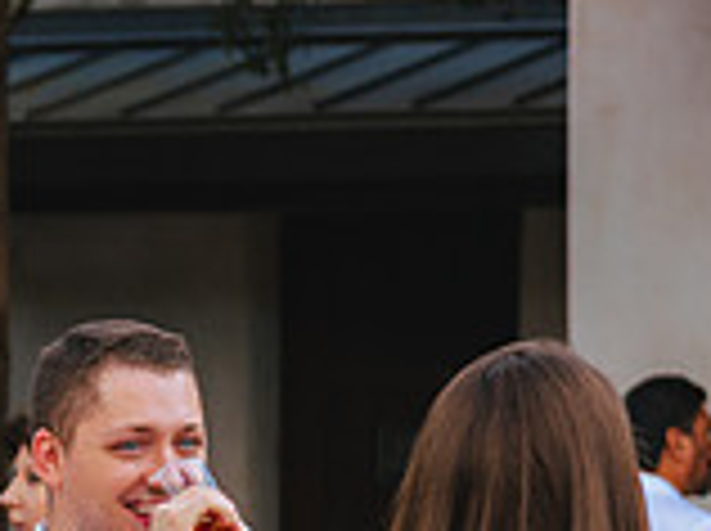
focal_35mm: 297
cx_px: 662
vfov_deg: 5.0
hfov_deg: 6.7
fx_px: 6091
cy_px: 794
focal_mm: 56
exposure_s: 1/400
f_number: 2.8
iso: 200
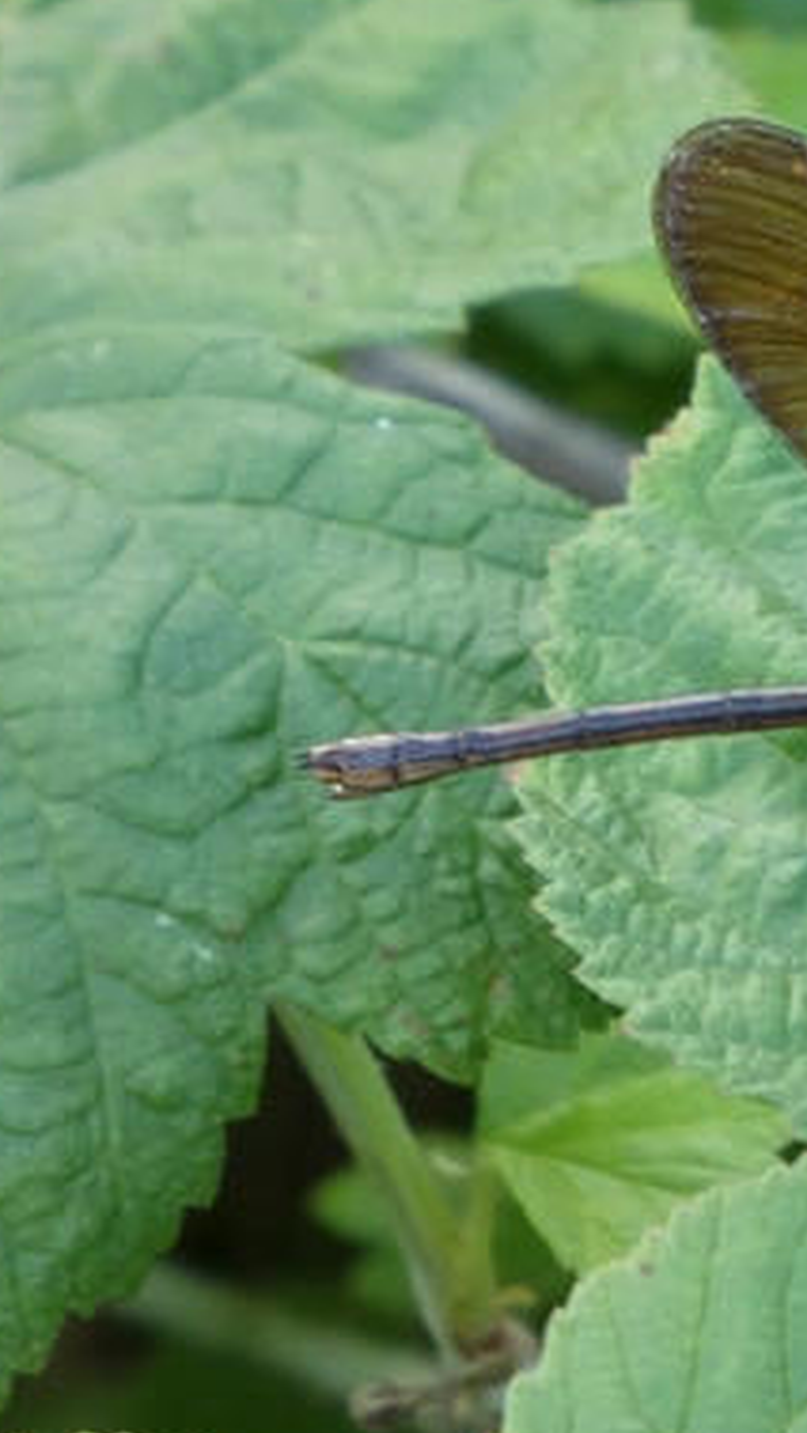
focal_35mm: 1043
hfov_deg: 1.2
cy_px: 641
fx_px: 39624
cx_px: 913
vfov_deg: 2.1
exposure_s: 1/100
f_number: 5.6
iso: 320
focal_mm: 101.4
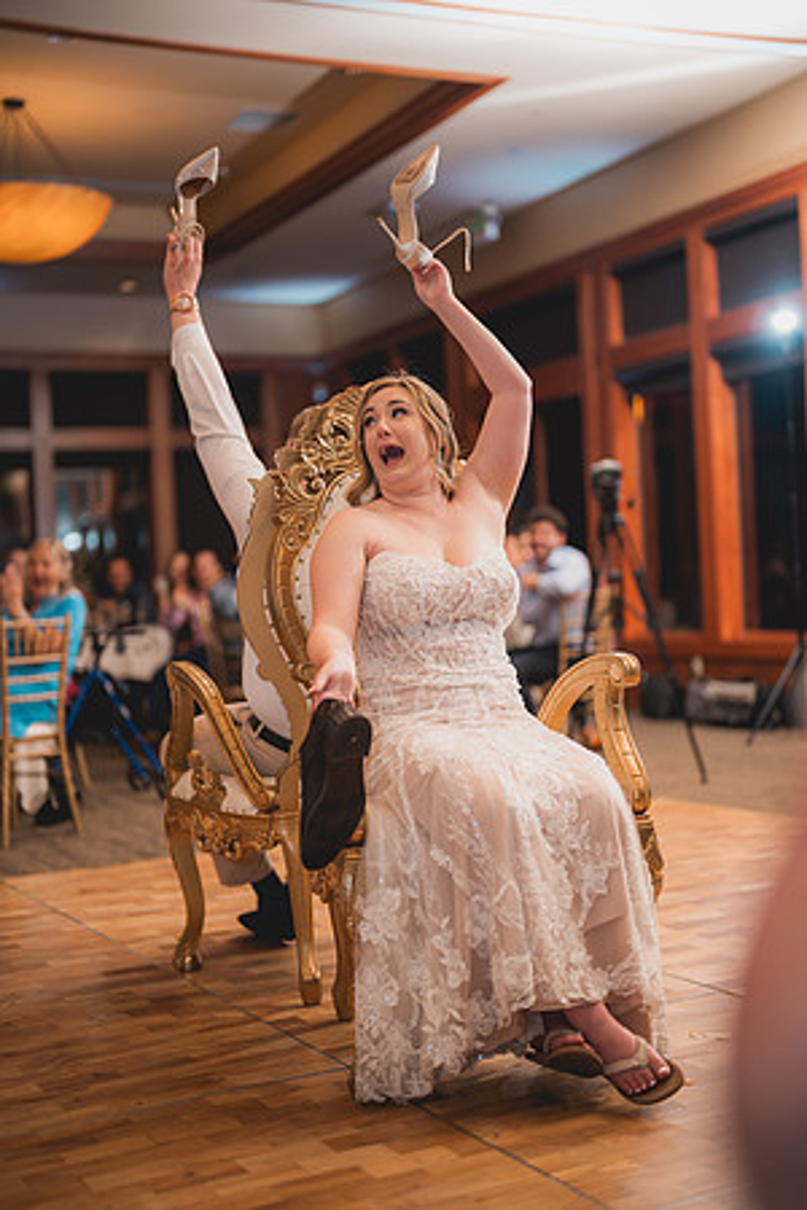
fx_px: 1681
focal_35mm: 50
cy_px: 605
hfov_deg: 27.0
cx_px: 404
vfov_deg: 39.6
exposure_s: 1/250
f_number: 1.2
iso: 200
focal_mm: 50
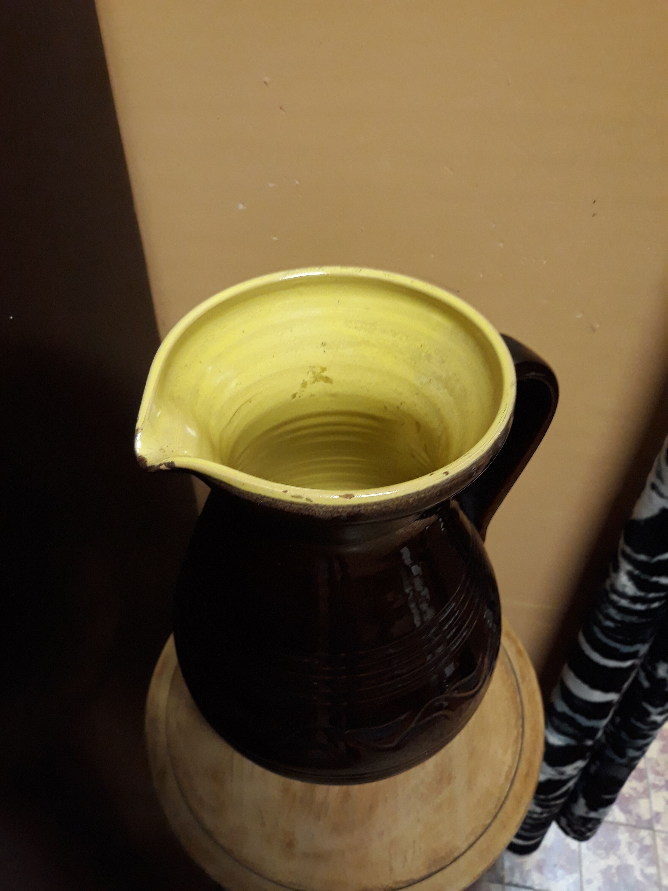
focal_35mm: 27
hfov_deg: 51.4
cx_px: 334
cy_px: 446
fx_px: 695
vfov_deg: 65.3
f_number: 1.7
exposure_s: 1/25
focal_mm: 3.71
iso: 250
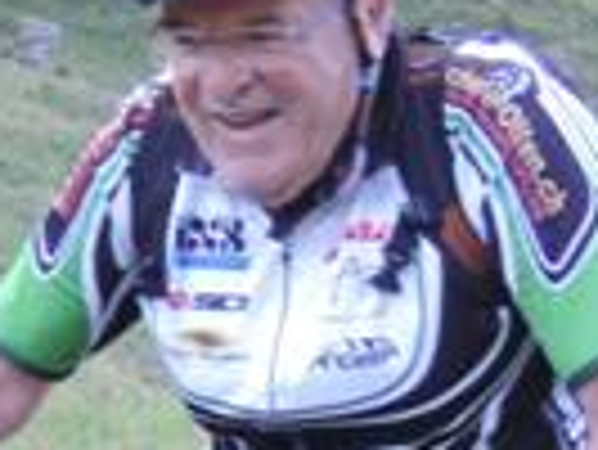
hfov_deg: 14.0
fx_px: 2438
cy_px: 554
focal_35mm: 141
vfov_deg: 10.4
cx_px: 227
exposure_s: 1/250
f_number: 2.2
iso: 320
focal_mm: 5.1
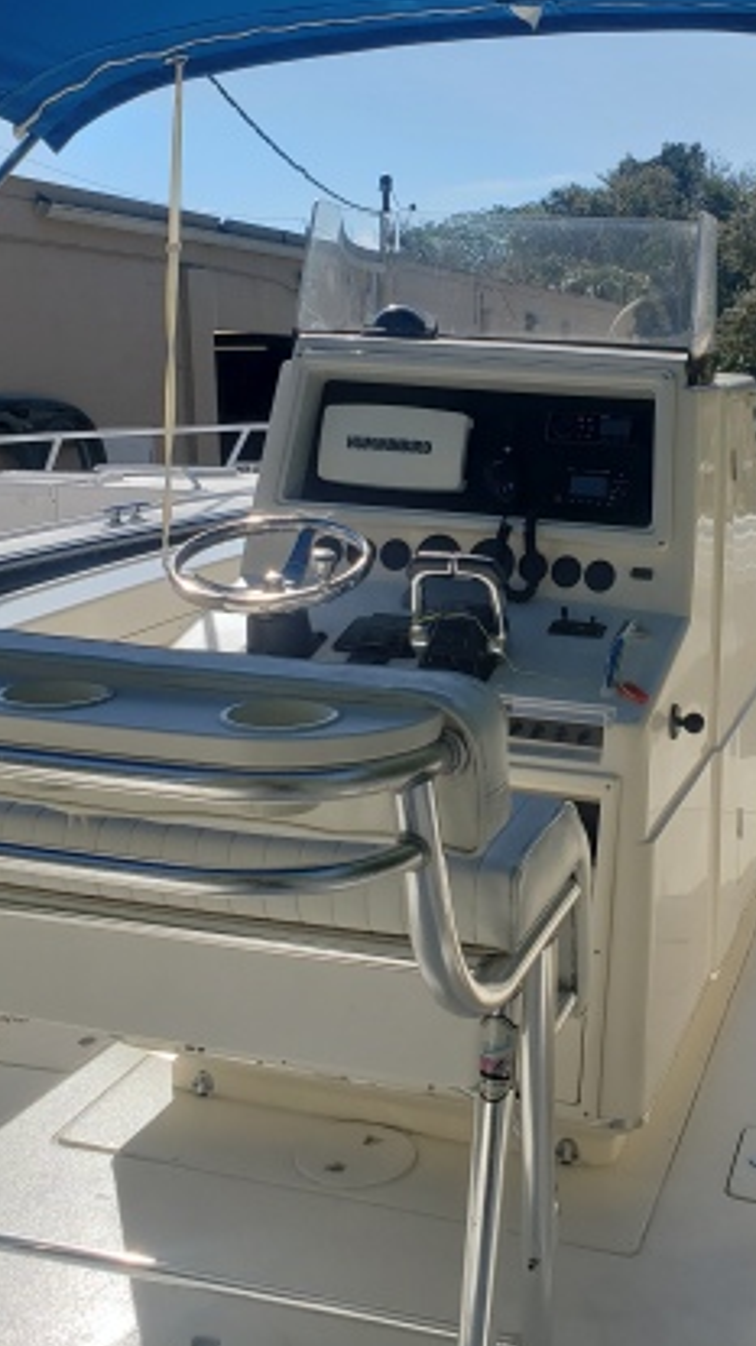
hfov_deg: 28.6
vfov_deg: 49.2
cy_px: 571
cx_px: 561
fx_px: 1463
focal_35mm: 41
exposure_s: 1/2176
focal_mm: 4.3
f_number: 2.4
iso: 50
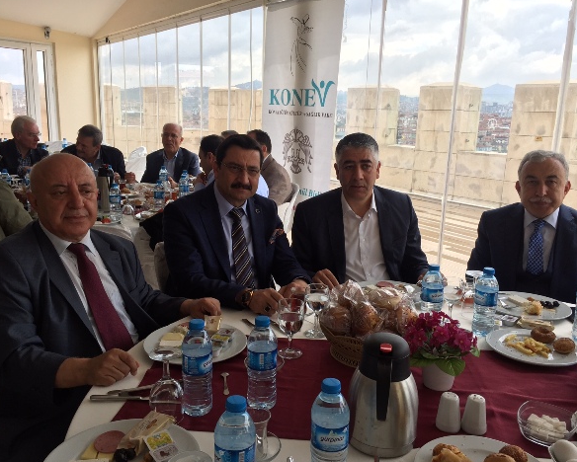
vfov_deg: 47.2
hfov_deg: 57.1
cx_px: 289
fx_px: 530
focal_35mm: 31
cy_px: 234
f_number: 2.2
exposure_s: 1/573
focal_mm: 4.15
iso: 32
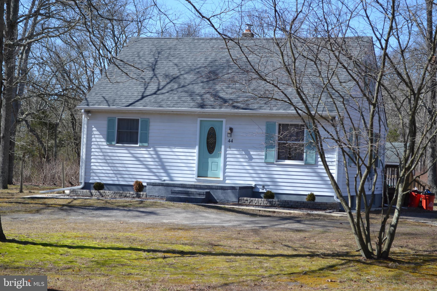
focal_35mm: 75
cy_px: 146
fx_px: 910
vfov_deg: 18.2
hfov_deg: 27.0
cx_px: 218
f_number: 7.1
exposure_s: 1/250
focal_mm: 50
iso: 100
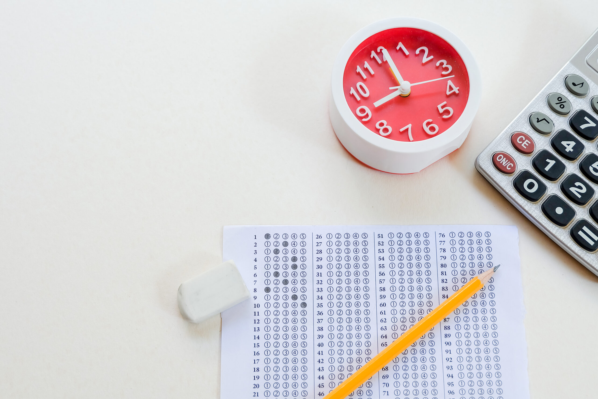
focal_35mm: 44
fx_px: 731
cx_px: 299
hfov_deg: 44.5
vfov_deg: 30.5
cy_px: 200
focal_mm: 29.5
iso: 200
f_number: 4.7
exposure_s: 1/70
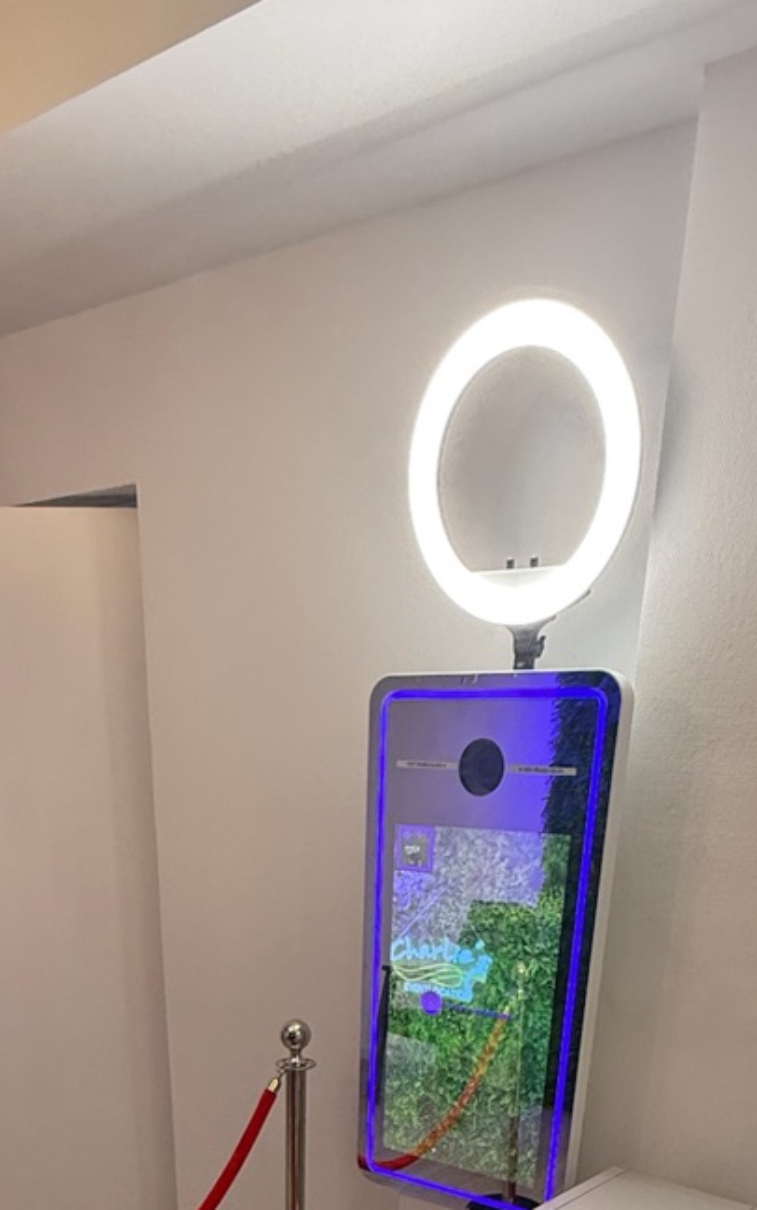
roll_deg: -2.4
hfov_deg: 39.4
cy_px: 1238
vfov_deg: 48.0
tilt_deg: -26.0
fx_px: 1056
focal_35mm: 32
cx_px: 351
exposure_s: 1/99
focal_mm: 2.22
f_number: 2.2
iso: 250
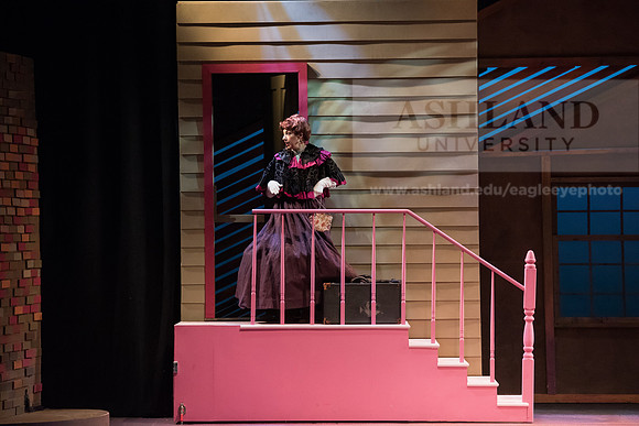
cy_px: 213
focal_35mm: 155
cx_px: 320
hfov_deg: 13.2
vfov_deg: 8.9
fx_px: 2752
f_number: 4
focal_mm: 155
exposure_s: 1/400
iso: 5000
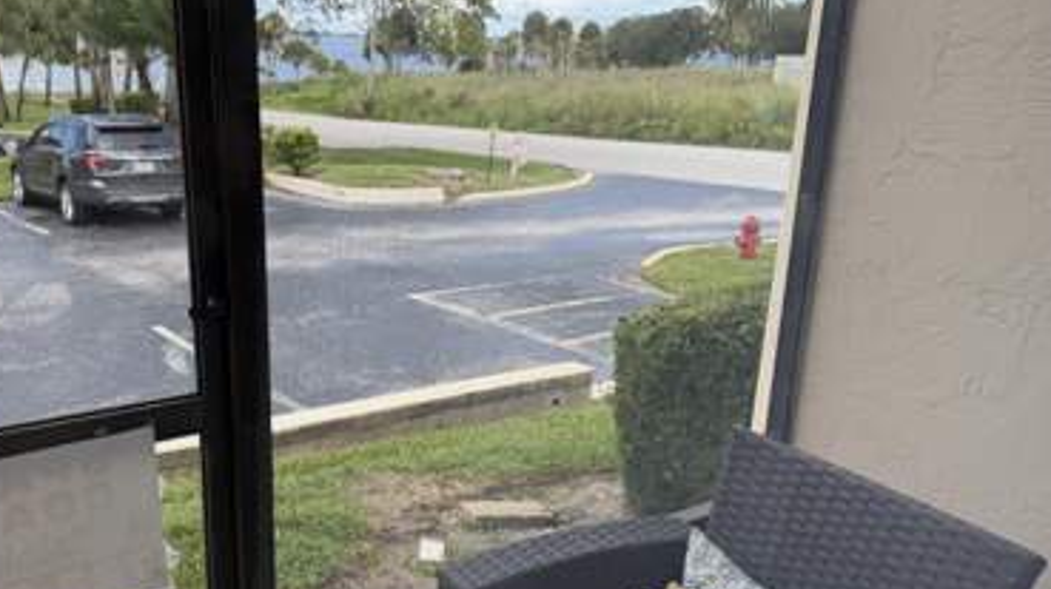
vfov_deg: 34.4
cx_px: 413
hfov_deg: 57.5
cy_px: 360
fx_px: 947
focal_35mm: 34
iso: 80
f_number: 1.78
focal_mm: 6.76
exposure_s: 1/497
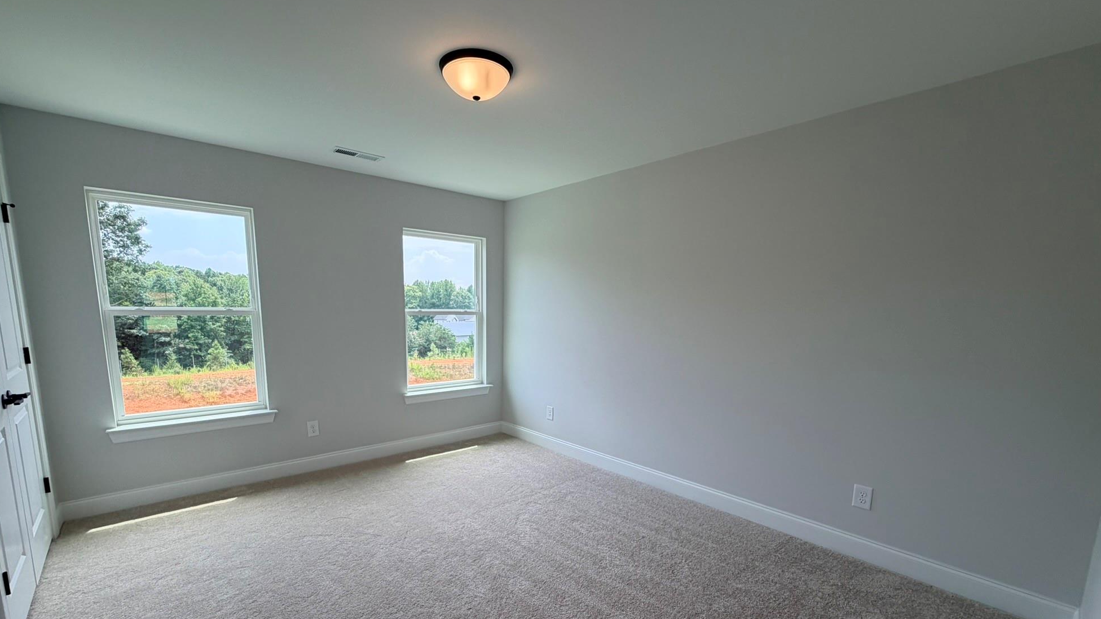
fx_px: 467
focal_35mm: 16
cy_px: 380
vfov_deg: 66.3
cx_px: 525
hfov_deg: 99.3
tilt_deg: -4.9
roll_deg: +1.4
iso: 50
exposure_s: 1/193
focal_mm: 2.22
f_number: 2.2
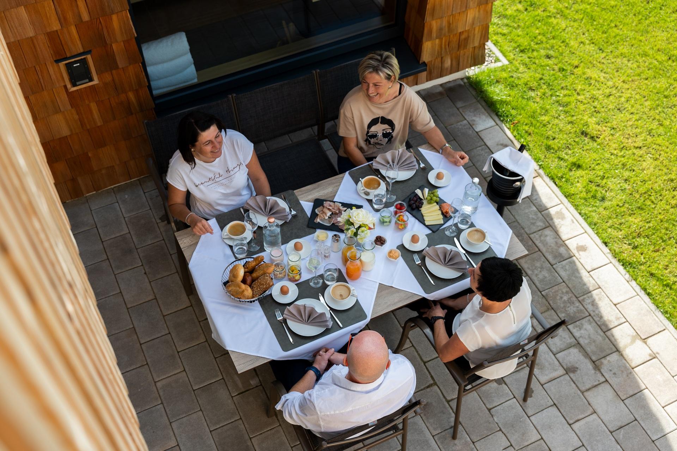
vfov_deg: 31.9
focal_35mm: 42
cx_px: 338
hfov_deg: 46.4
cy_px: 226
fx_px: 790
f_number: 4
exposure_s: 1/250
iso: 100
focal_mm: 42
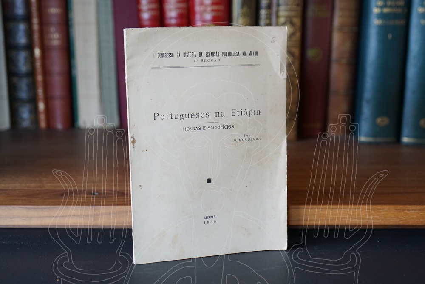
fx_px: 590
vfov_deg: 27.0
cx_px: 212
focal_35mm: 50
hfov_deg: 39.6
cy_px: 142
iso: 1600
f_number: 3.5
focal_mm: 50
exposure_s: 1/160
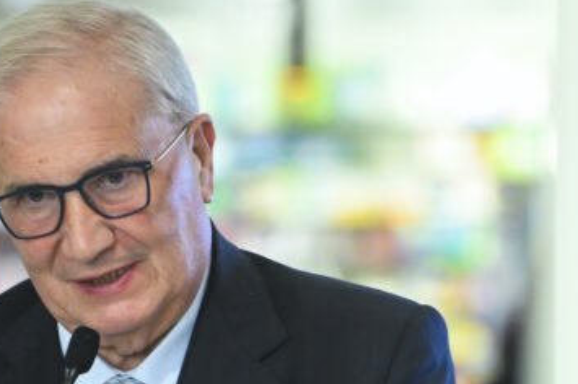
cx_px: 184
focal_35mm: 649
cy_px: 331
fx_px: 10410
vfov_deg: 2.1
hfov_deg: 3.2
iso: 4000
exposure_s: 1/160
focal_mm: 300
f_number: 6.3
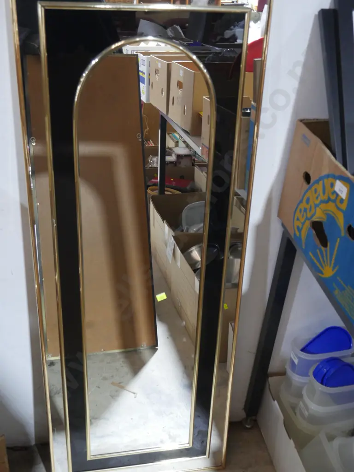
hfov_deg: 34.3
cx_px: 177
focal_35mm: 42
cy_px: 236
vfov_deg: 44.8
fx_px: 573
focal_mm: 21
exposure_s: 1/60
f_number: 4.6
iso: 2000
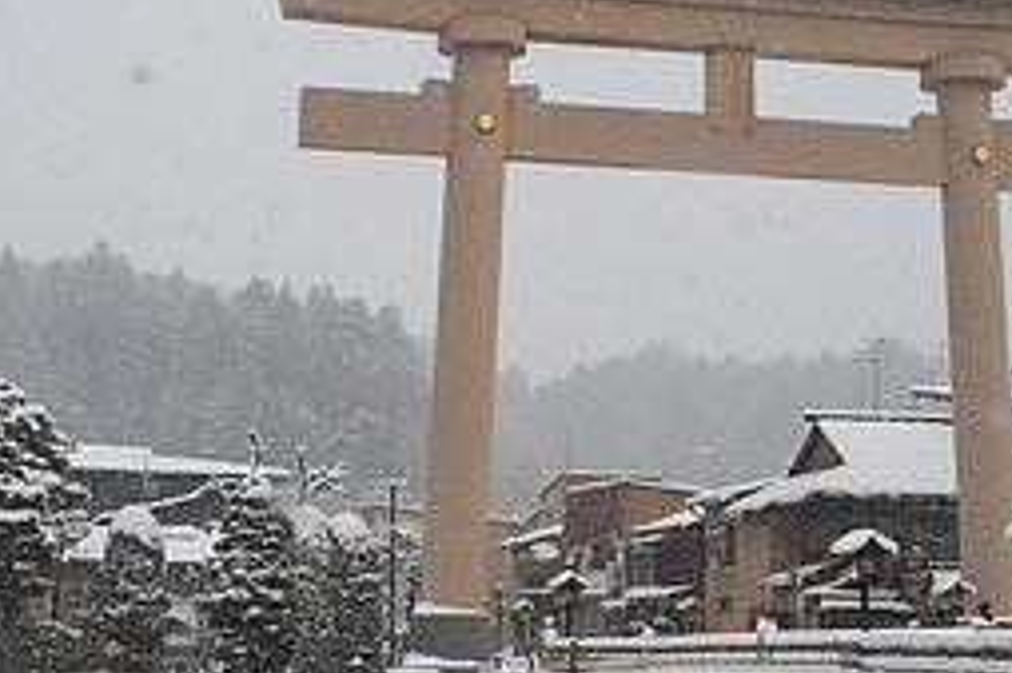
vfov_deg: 17.0
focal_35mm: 80
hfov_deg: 25.4
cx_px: 478
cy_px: 311
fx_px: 2247
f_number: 8
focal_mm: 35
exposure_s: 1/640
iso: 220
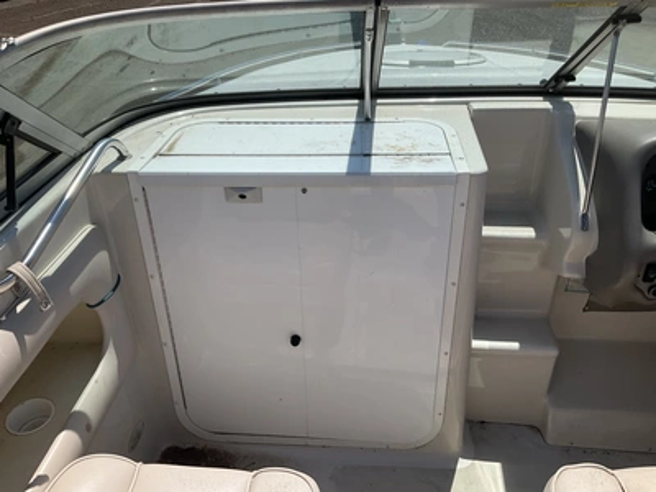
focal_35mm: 29
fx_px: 550
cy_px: 246
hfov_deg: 61.7
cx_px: 328
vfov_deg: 48.2
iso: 25
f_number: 1.8
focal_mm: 3
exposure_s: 1/4065
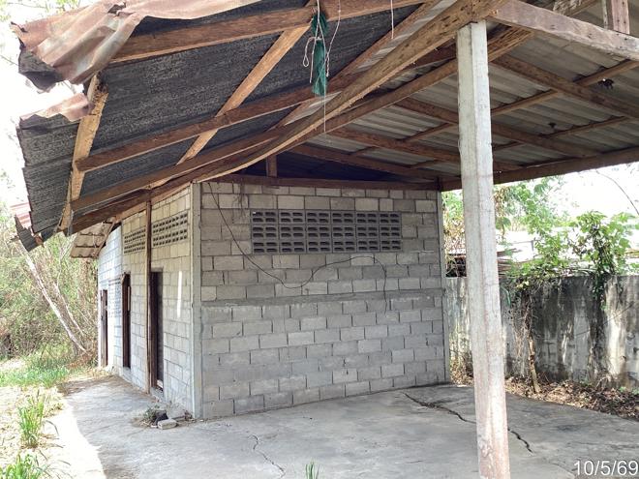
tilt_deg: +1.8
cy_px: 240
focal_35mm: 31
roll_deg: +4.7
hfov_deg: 58.4
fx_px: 572
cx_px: 320
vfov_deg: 45.4
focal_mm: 3.3
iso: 25
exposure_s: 1/139
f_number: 2.4
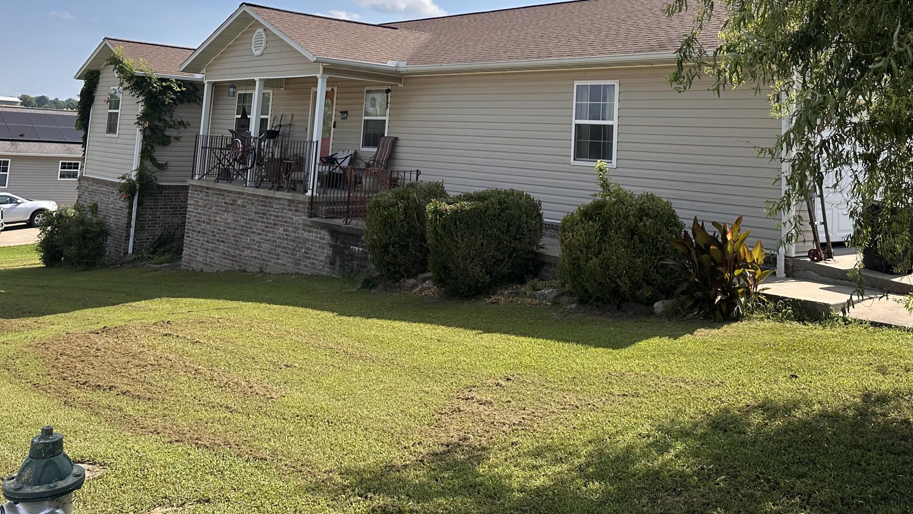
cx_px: 541
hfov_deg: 56.3
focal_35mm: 35
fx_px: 847
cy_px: 59
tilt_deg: +6.2
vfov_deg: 32.2
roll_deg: -3.0
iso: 80
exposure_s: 1/5000
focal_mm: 6.86
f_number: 1.78
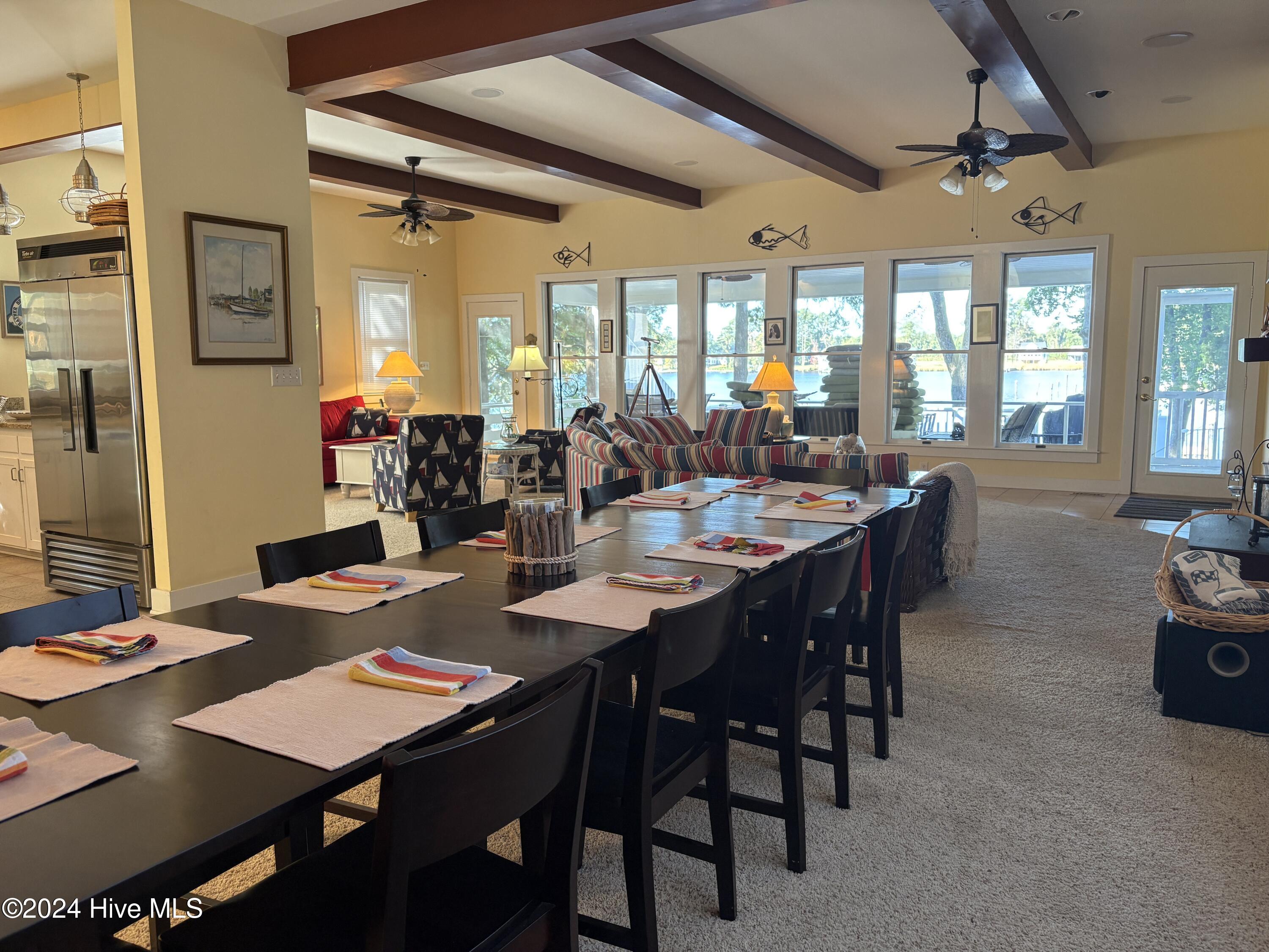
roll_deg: +1.2
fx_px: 953
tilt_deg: -6.6
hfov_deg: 67.3
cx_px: 634
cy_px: 476
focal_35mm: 26
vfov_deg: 53.1
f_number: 1.6
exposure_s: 1/60
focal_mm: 5.96
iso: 125
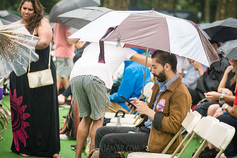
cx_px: 141
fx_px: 853
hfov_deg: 15.8
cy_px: 97
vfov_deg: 10.6
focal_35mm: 130
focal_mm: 105
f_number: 4
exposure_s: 1/125
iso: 400
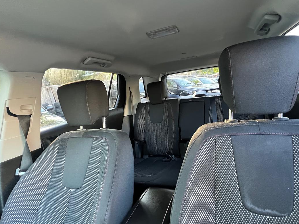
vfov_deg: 77.9
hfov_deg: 93.9
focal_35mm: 16
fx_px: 138
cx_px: 171
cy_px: 123
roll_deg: +10.4
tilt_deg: -13.9
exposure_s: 1/60
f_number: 1.8
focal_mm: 1.57
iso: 640
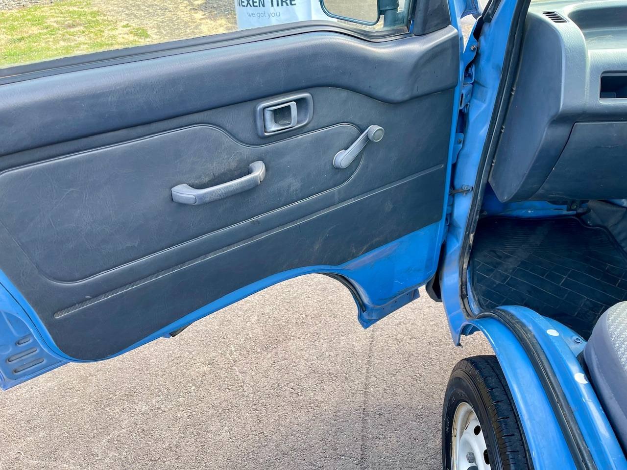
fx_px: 453
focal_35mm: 25
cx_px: 314
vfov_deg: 54.9
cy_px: 235
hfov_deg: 69.4
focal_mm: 5.1
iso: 50
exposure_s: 1/121
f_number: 1.6
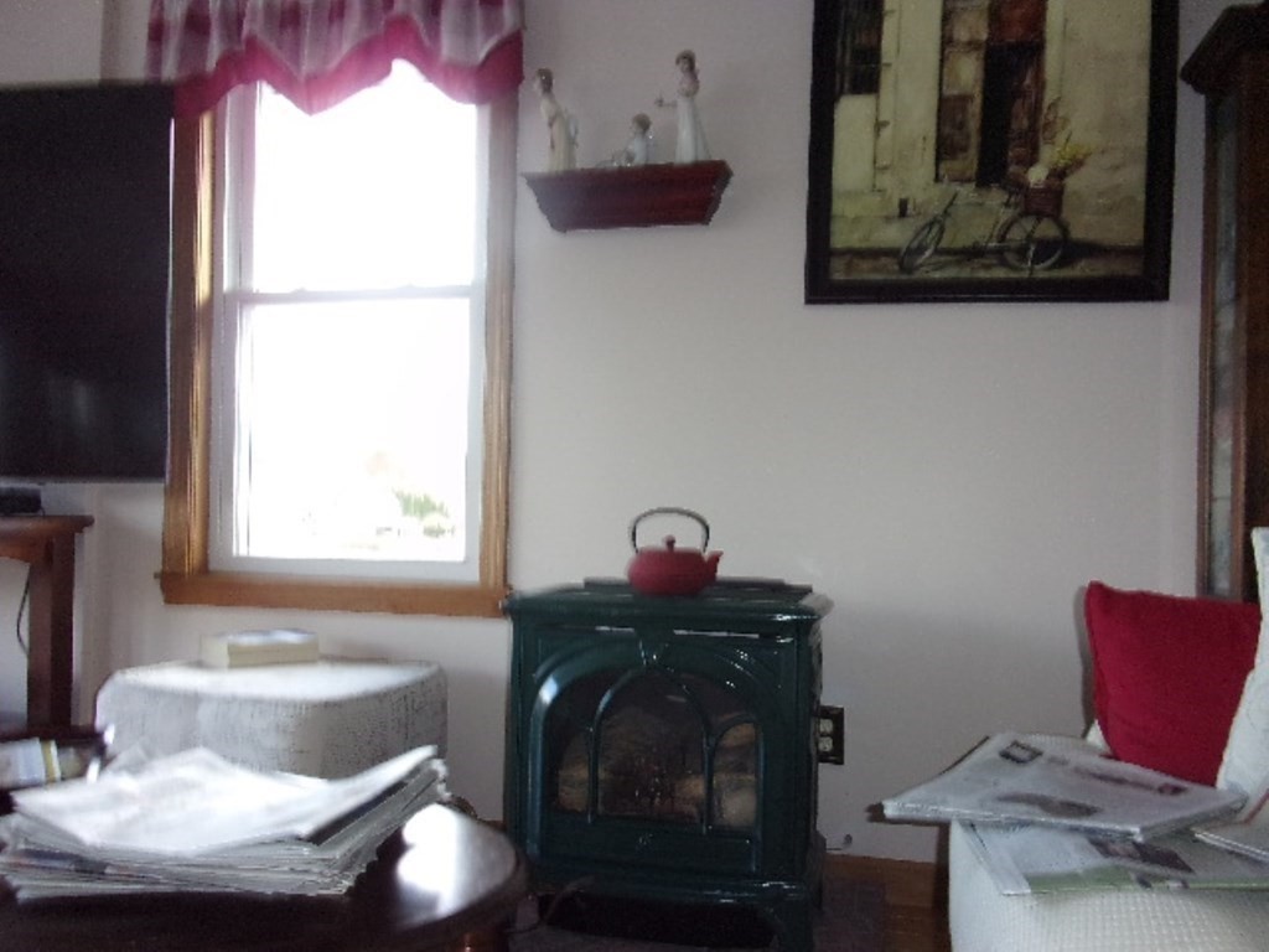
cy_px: 476
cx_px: 634
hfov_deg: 63.4
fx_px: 1026
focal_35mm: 28
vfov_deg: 49.7
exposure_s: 1/34
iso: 199
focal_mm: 5.1
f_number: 3.9
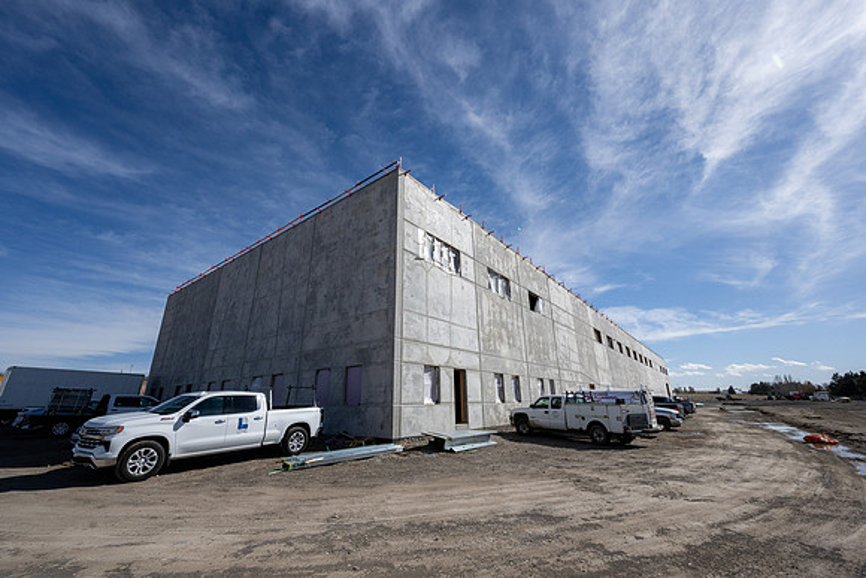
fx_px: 344
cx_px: 433
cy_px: 289
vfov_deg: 80.0
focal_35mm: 14
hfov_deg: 103.0
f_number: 9
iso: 250
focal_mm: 14
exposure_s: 1/1600
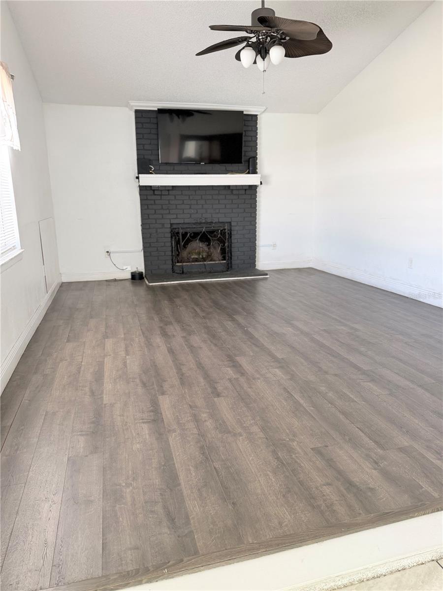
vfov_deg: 71.6
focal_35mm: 24
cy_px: 296
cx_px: 222
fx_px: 410
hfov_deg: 56.8
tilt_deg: -12.5
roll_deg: +1.0
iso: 160
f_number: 1.78
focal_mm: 6.76
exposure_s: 1/121
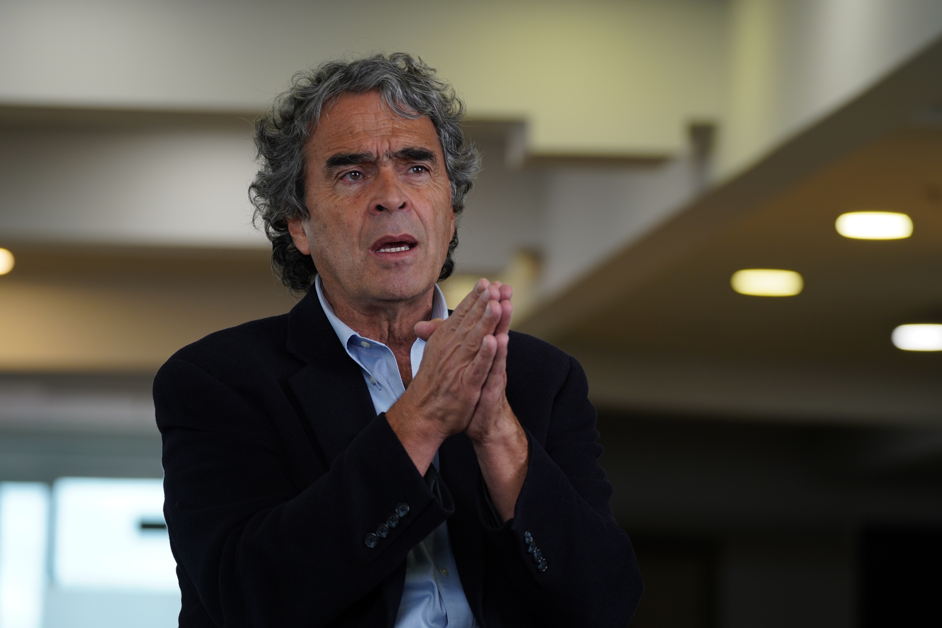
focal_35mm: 194
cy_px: 314
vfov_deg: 7.1
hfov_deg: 10.6
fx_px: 5076
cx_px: 471
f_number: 5.6
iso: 500
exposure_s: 1/100
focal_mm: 194
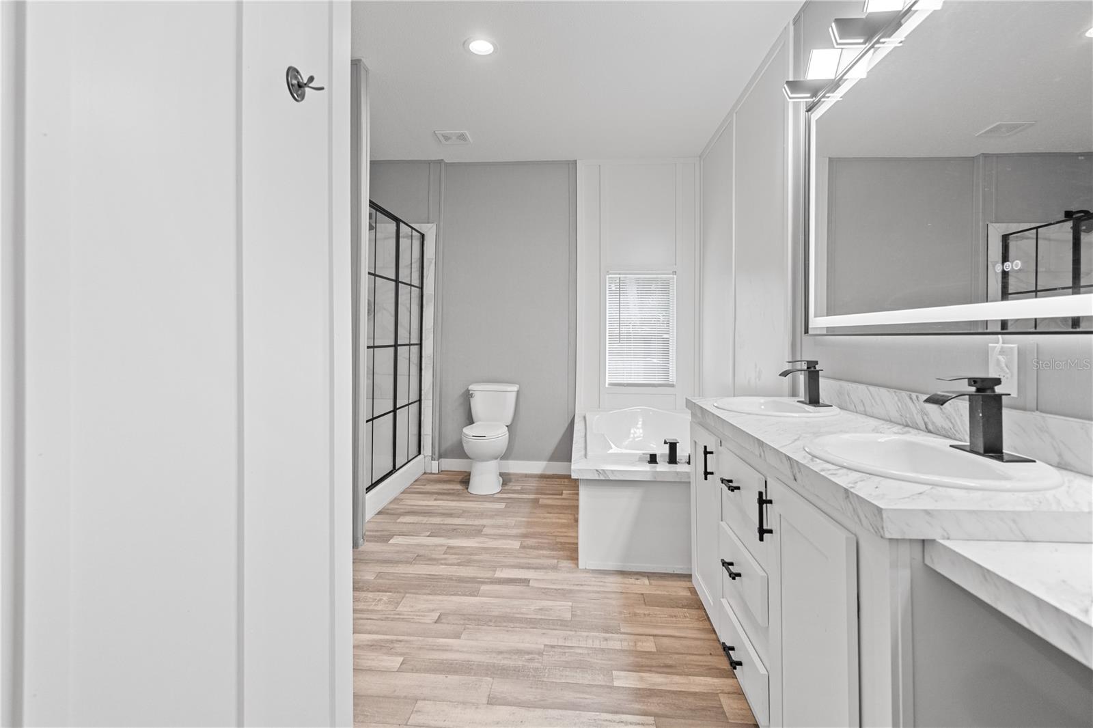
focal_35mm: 16
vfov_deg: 73.7
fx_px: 486
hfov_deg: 96.7
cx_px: 546
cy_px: 364
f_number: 5
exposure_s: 1/40
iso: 1600
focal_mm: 16
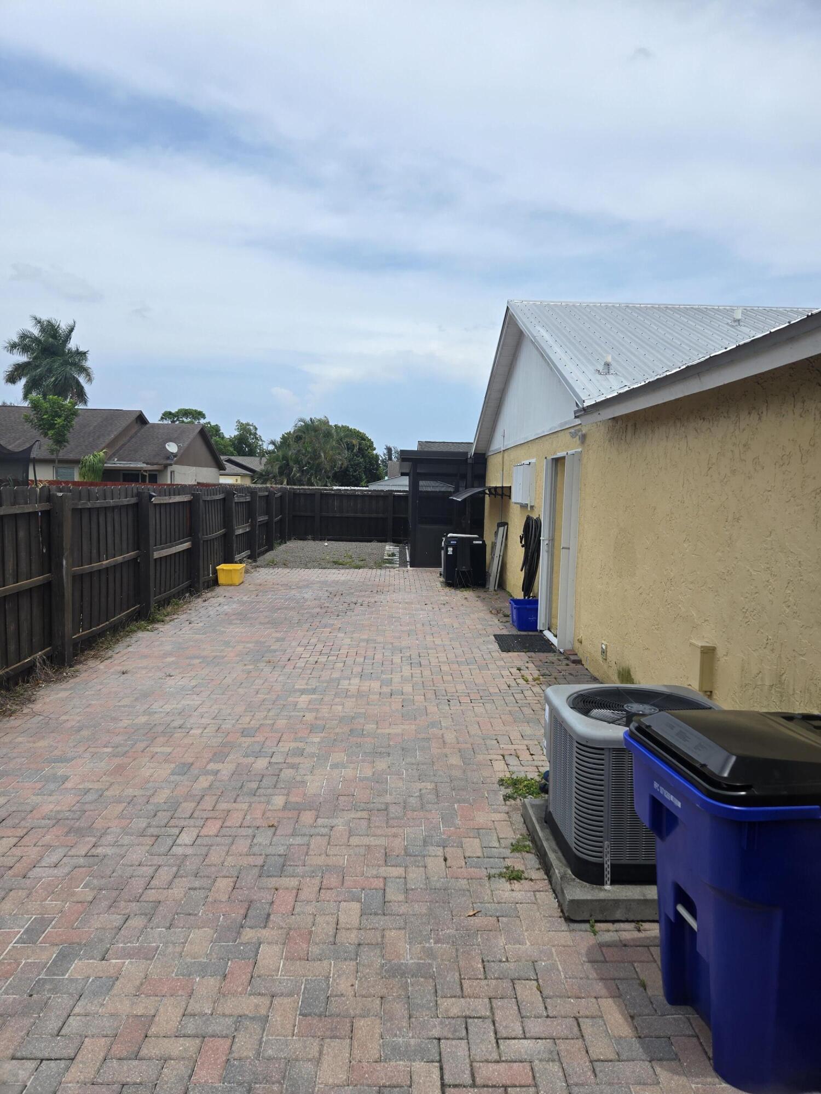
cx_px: 410
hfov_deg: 58.9
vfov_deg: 73.9
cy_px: 547
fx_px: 727
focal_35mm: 23
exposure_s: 1/3050
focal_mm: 5.4
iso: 25
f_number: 1.8
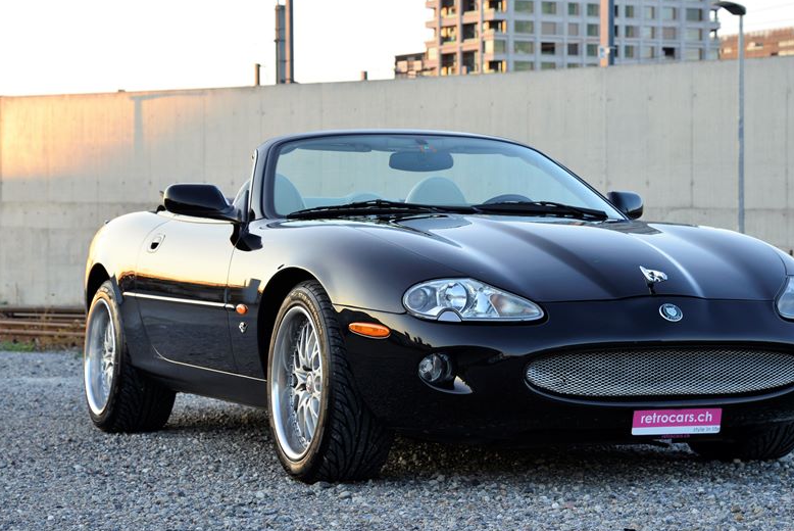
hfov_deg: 21.2
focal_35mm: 96
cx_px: 468
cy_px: 214
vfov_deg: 14.3
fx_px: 2119
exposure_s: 1/100
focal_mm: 78
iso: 640
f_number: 8
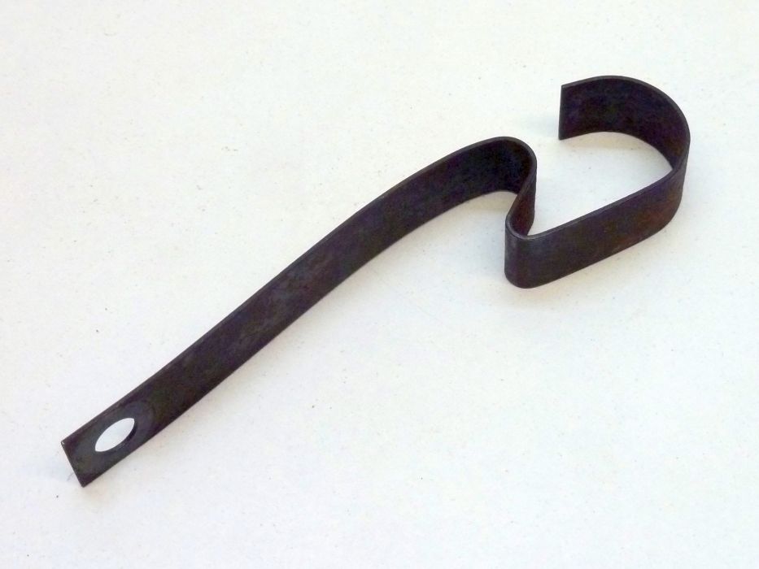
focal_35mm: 59
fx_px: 1294
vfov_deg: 24.8
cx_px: 380
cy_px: 284
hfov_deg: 32.7
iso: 400
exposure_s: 1/25
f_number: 3.9
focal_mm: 9.7
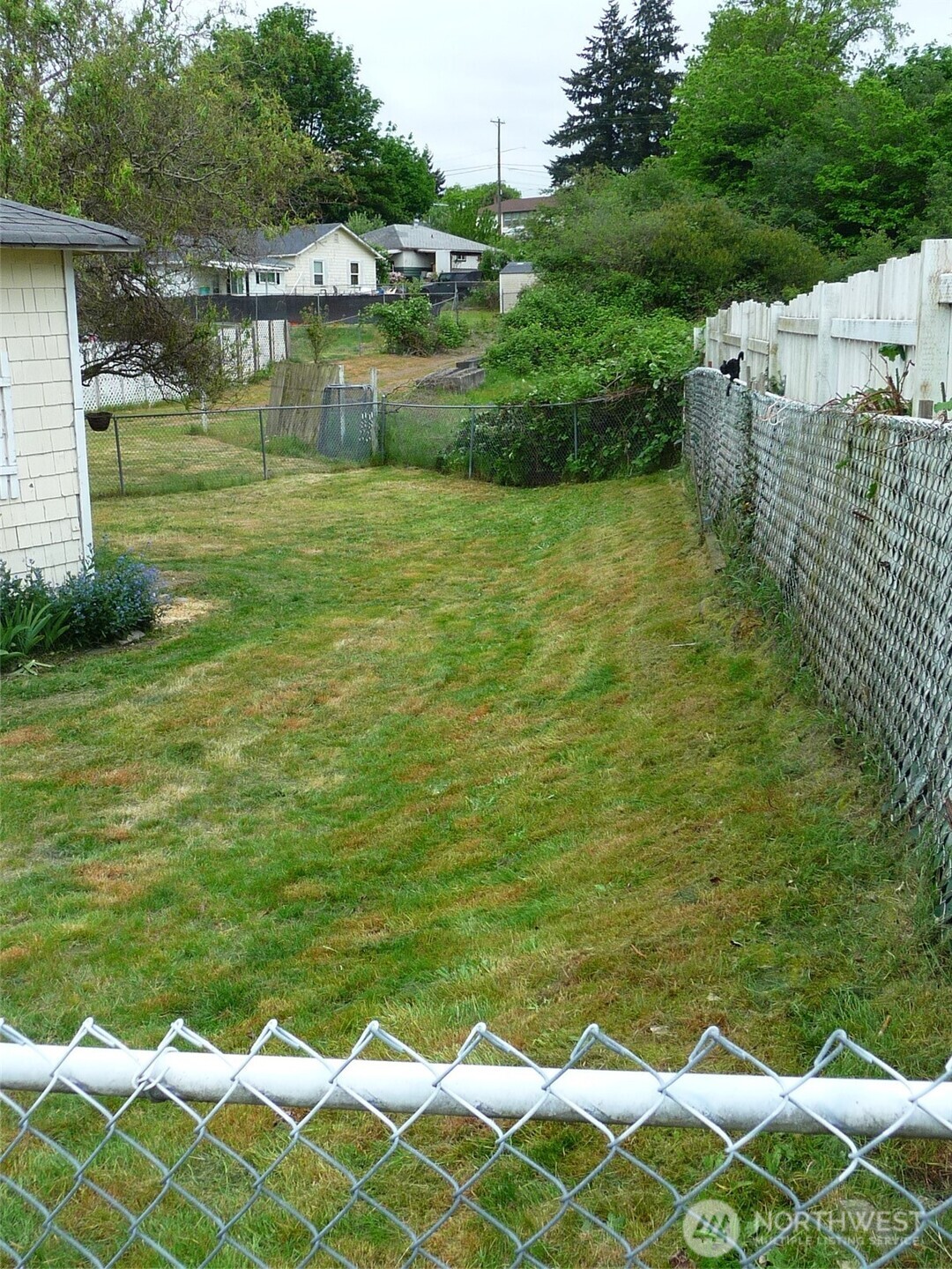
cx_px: 476
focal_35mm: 36
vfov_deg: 51.4
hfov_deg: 39.7
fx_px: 1320
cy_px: 634
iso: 100
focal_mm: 4.7
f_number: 3.3
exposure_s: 1/400
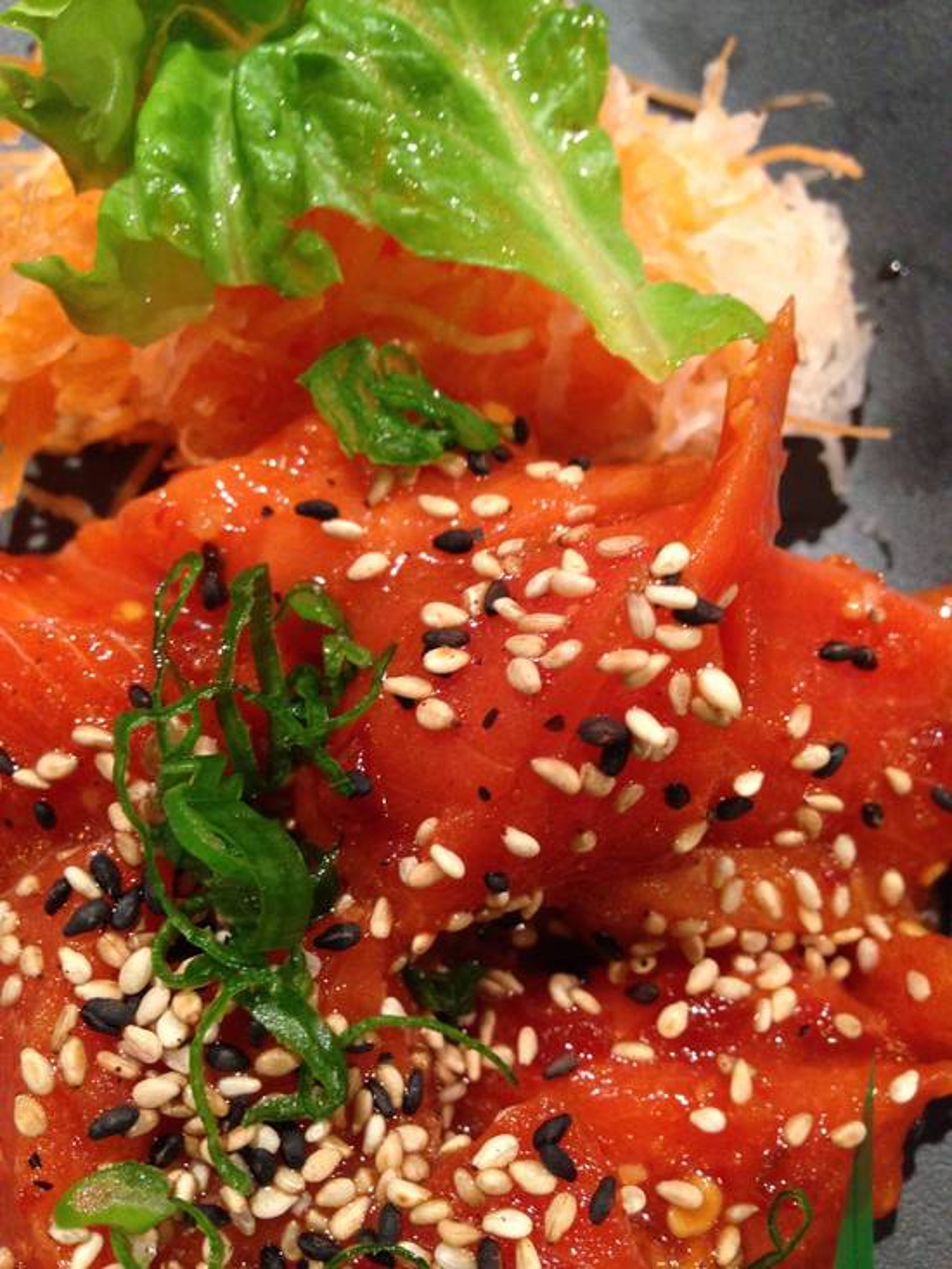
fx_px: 1210
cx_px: 476
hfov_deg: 43.0
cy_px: 634
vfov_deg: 55.3
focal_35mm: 33
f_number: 2.4
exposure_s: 1/20
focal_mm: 4.12
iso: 200
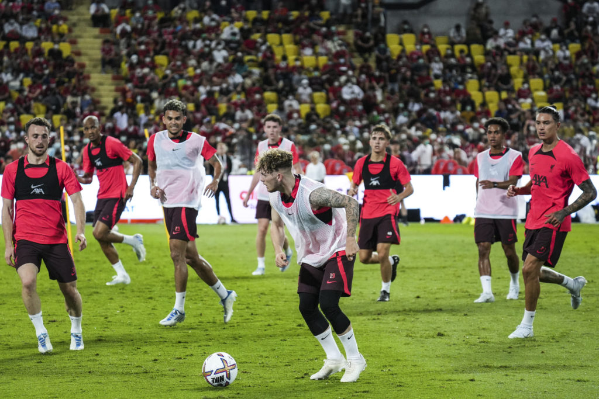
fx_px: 3328
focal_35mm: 200
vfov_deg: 6.9
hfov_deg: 10.3
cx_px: 300
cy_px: 200
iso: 6400
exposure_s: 1/800
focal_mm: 200
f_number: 5.6
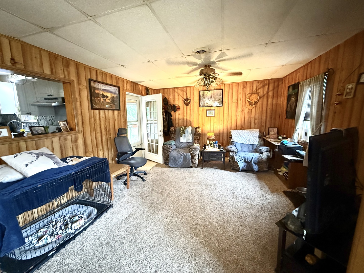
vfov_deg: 85.7
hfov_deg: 102.1
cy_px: 136
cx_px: 182
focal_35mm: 14
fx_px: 147
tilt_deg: -8.6
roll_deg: +0.6
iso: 1000
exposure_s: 1/40
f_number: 2.2
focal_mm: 2.22
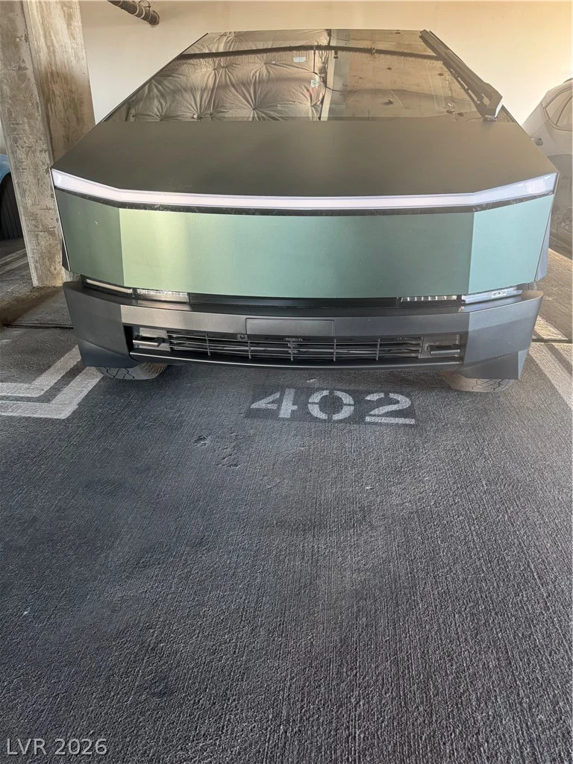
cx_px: 286
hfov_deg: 56.8
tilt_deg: -25.9
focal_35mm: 24
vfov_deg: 71.6
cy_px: 382
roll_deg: -0.3
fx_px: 530
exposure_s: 1/60
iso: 200
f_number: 1.78
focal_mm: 6.76
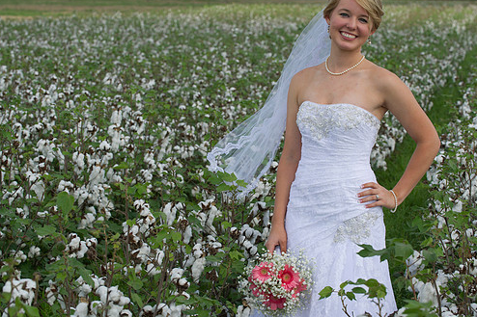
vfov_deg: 11.9
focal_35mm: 115
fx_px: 1523
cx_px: 235
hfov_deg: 17.8
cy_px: 149
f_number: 6.3
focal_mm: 98
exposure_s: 1/200
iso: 160
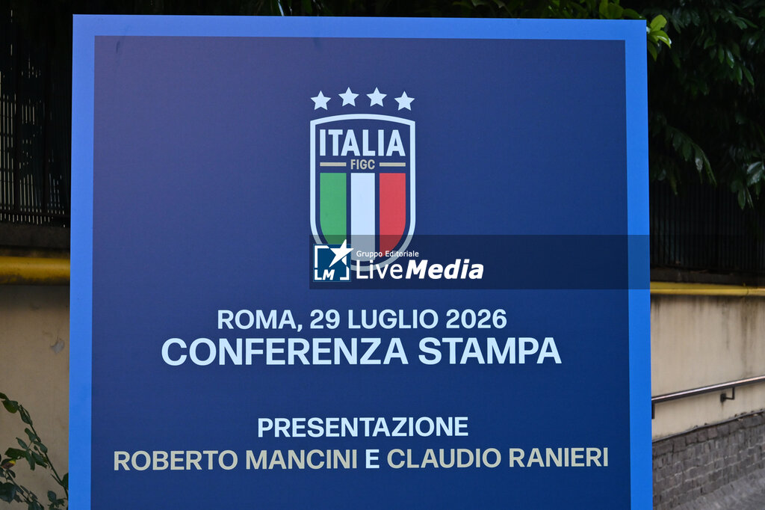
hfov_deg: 61.9
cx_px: 382
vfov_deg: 43.6
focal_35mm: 30
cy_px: 255
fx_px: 637
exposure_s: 1/200
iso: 1000
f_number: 8
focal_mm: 30
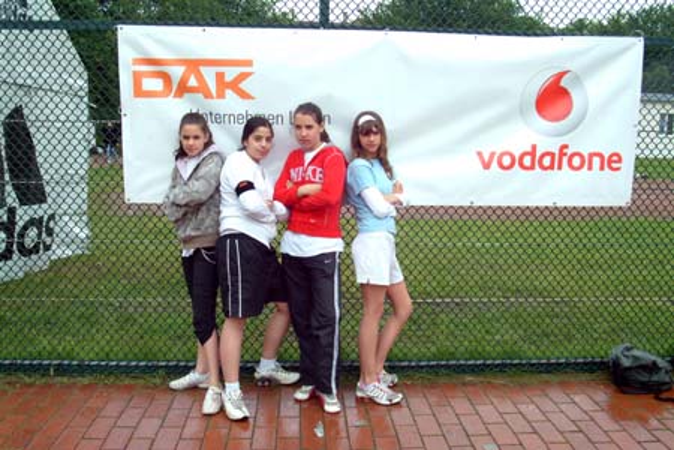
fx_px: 590
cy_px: 225
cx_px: 337
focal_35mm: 32
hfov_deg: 59.5
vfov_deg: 41.7
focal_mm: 21
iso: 400
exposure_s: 1/250
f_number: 8
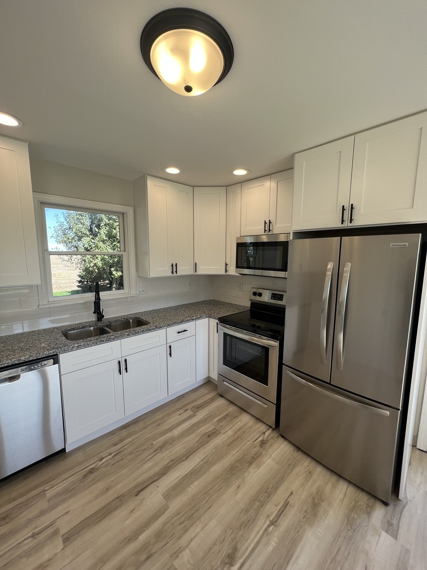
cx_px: 214
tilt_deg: -7.7
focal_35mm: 13
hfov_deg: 89.9
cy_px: 285
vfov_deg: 106.2
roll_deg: +1.6
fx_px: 214
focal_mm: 1.57
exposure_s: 1/150
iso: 32
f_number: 1.8
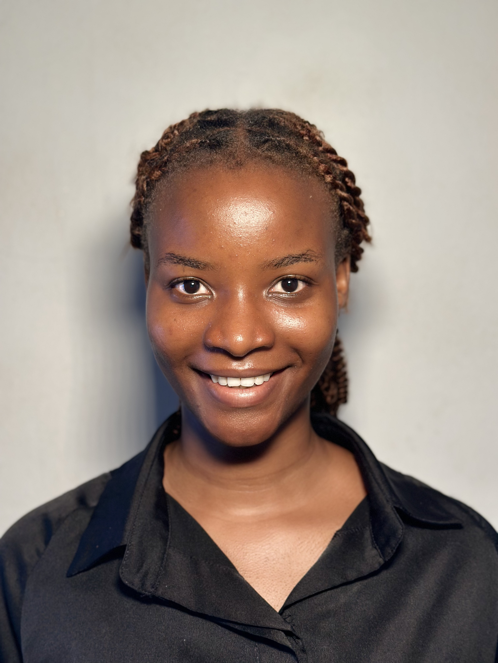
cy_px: 332
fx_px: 921
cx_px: 249
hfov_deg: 30.3
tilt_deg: -2.5
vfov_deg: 39.7
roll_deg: +0.0
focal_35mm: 48
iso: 125
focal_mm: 6.86
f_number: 1.78
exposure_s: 1/89
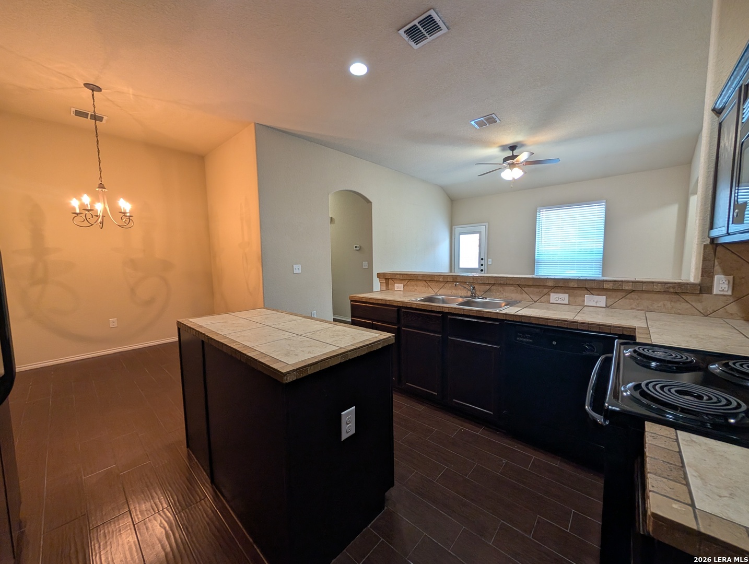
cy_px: 282
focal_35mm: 12
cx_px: 374
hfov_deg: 110.5
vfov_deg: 94.7
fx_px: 260
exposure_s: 1/60
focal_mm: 2.02
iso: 147
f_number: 1.7
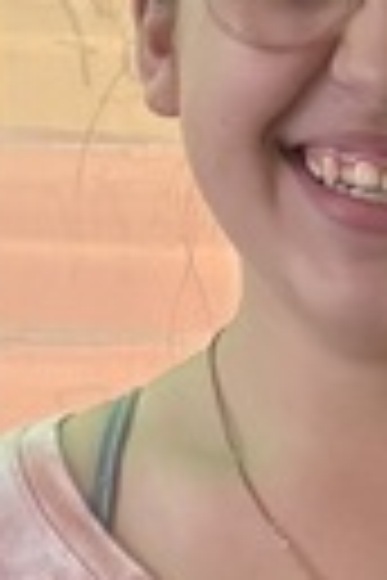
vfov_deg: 10.1
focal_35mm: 198
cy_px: 872
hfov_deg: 6.9
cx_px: 400
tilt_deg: -14.0
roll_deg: -0.5
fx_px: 3193
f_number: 1.78
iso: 640
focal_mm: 6.76
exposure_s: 1/60
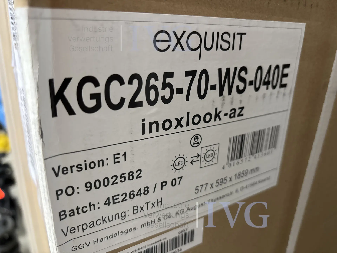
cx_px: 168
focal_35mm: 26
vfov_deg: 53.1
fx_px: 253
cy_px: 126
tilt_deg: -20.5
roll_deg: -2.9
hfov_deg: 67.3
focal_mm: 5.96
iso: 400
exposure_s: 1/60
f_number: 1.6
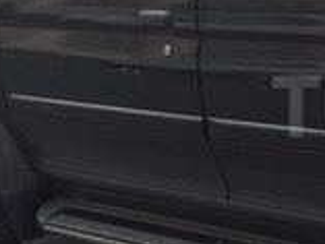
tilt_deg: -10.5
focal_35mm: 122
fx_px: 1146
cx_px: 484
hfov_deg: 15.0
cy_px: 106
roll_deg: +1.5
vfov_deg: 12.2
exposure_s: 1/148
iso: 32
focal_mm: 4.15
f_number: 2.2
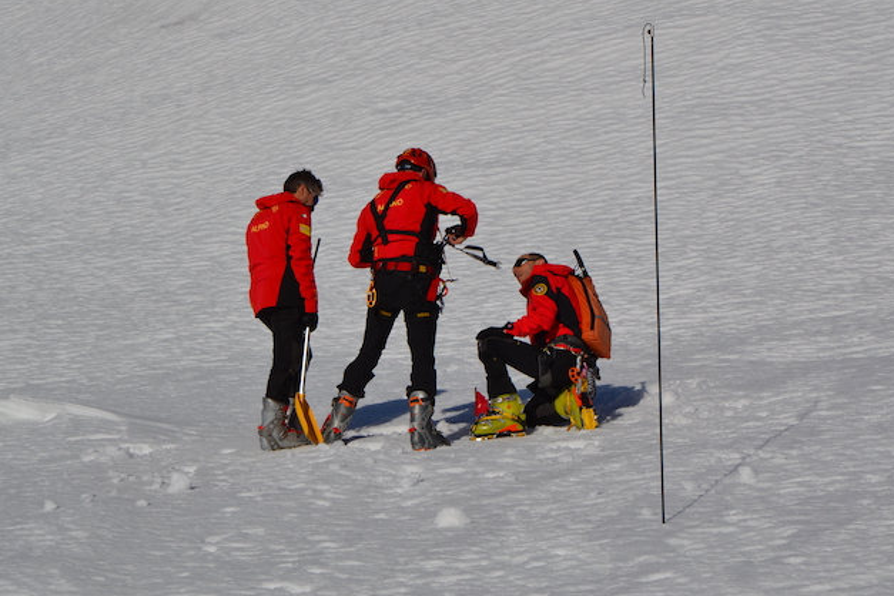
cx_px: 465
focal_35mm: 154
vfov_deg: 8.9
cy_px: 269
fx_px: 3824
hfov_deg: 13.3
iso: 100
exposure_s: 1/500
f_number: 11
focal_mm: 92
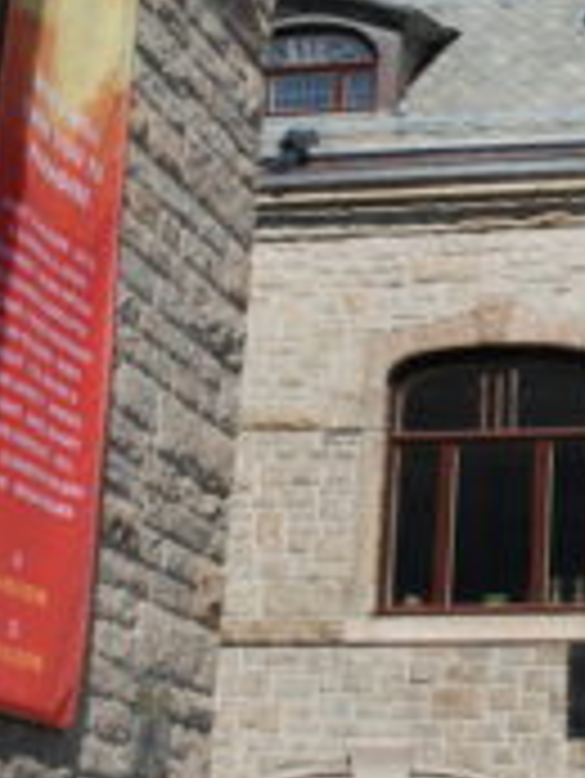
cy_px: 270
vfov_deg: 21.2
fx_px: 2070
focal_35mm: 92
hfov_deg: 15.6
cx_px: 677
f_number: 8
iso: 100
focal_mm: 22
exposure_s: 1/250
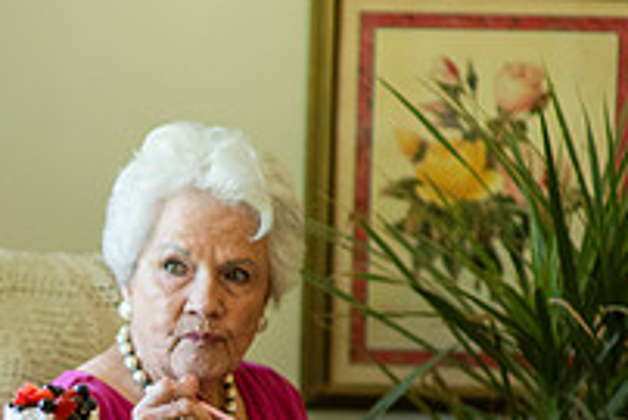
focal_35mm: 273
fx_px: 4766
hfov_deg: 7.5
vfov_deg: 5.0
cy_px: 549
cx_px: -201
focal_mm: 85
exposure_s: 1/320
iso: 320
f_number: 2.2
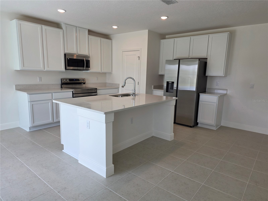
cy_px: 100
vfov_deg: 58.9
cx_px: 134
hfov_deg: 73.9
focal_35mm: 23
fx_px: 178
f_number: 1.7
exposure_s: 1/120
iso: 32
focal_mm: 6.25
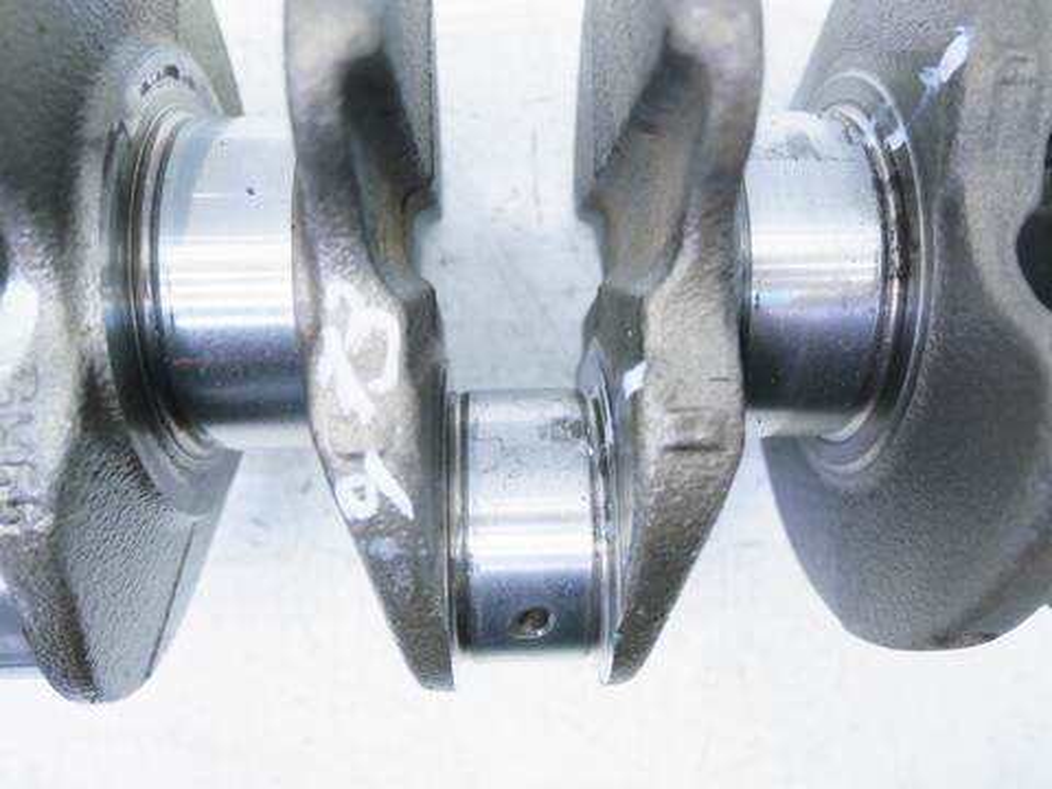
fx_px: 851
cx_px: 526
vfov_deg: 49.7
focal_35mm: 28
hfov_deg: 63.4
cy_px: 394
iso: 640
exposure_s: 1/60
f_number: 3.7
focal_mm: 14
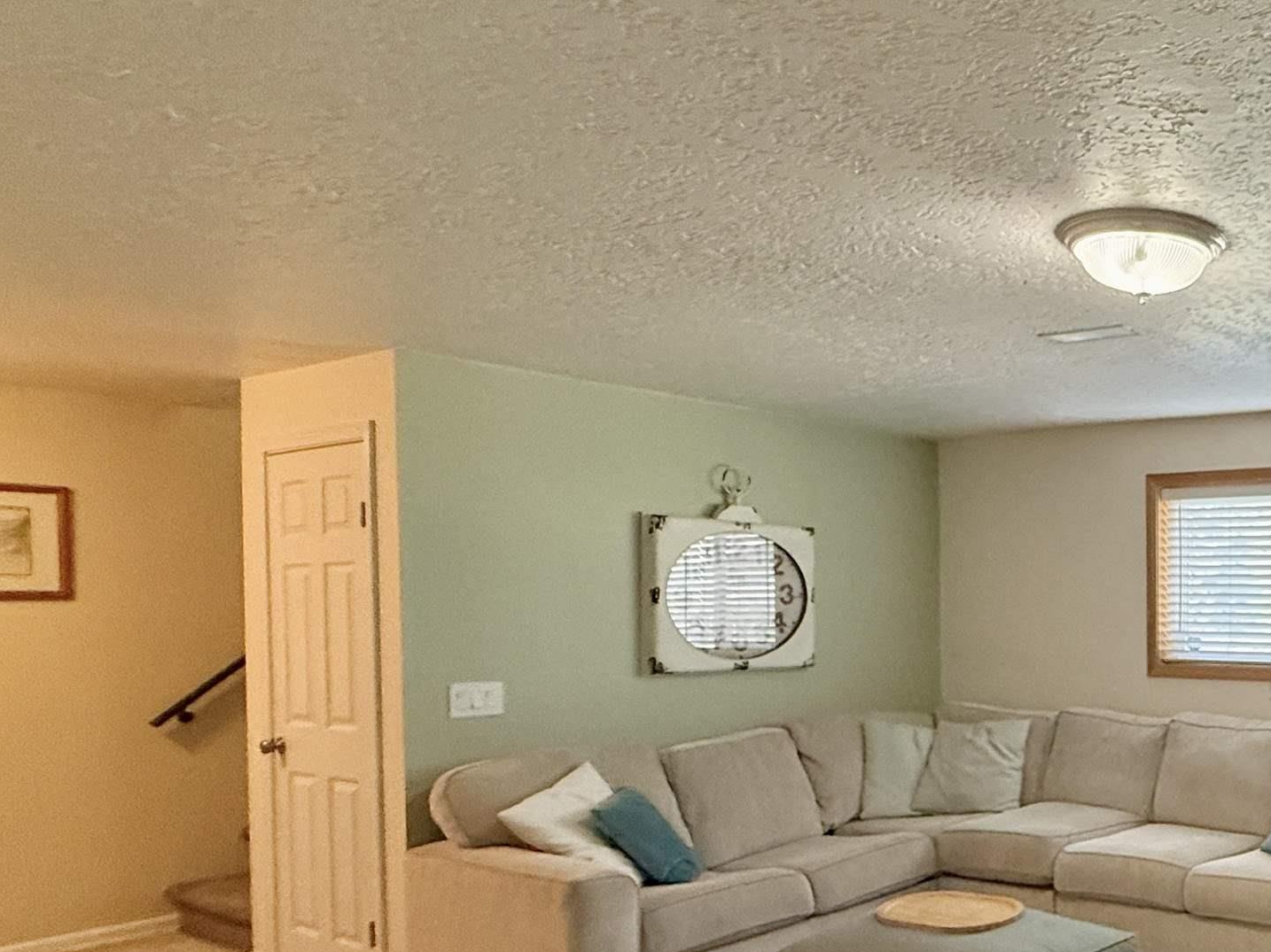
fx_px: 1101
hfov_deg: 47.7
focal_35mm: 30
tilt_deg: -1.4
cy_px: 623
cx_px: 1318
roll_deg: -0.1
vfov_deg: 46.2
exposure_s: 1/120
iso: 400
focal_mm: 2.22
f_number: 2.2
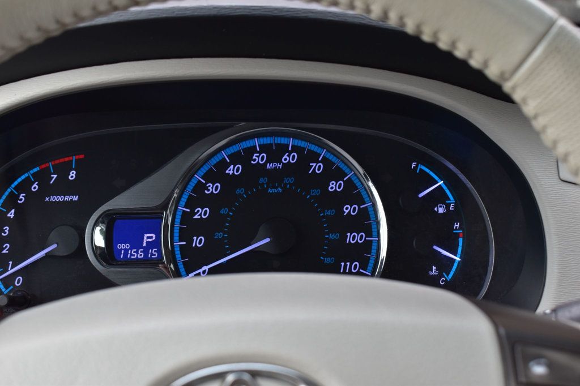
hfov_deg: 38.9
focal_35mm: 51
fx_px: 821
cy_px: 193
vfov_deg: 26.5
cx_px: 290
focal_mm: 34
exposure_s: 1/40
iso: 400
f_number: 7.1
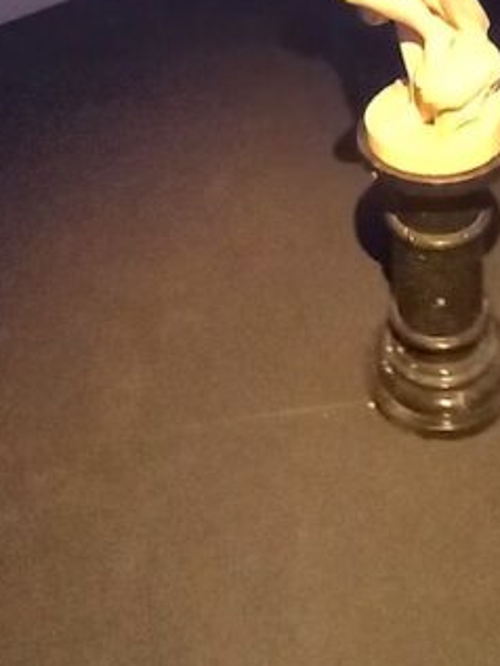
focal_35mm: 42
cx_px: 389
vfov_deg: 32.0
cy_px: -233
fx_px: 808
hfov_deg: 33.5
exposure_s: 1/33
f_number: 2.2
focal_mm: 1.13
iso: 250
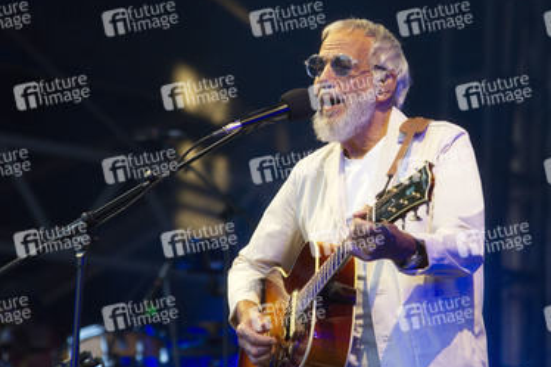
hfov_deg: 10.0
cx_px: 307
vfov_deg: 6.7
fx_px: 3136
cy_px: 203
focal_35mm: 205
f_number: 5
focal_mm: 170
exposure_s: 1/500
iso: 800
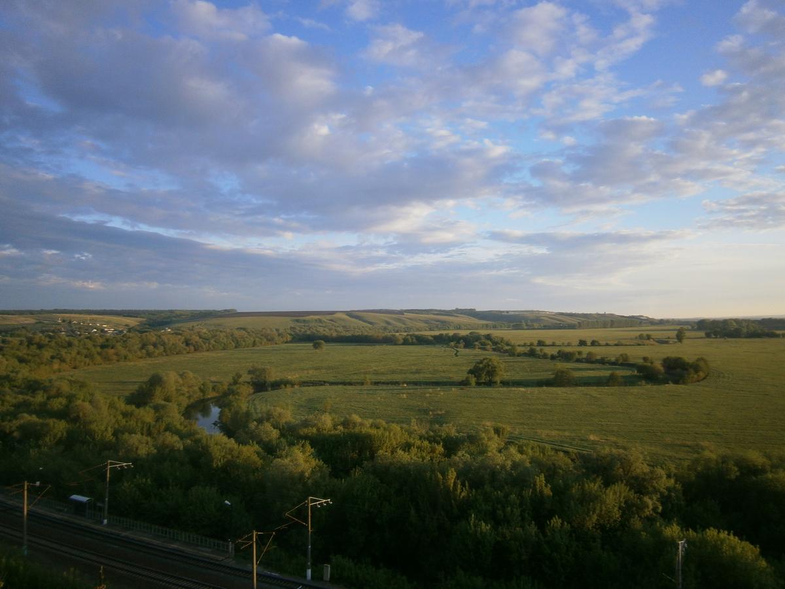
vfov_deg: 53.1
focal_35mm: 26
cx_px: 392
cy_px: 294
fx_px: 590
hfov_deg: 67.3
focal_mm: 4.7
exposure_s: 1/50
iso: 80
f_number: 8
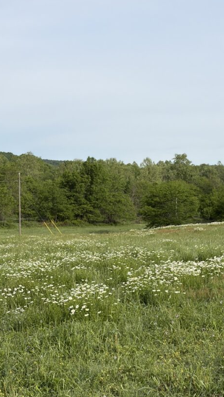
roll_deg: -1.2
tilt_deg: -2.3
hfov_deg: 16.9
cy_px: 220
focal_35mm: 71
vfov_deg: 29.7
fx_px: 749
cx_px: 166
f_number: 1.6
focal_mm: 5.96
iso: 32
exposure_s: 1/2865
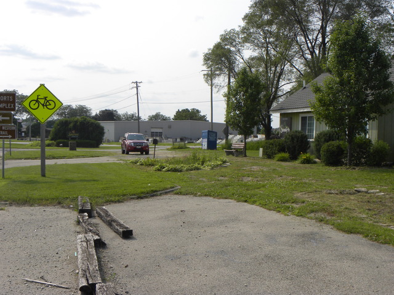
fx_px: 592
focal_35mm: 52
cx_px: 197
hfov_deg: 36.8
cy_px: 148
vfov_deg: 28.0
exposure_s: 1/325
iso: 64
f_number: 6.3
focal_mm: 9.2
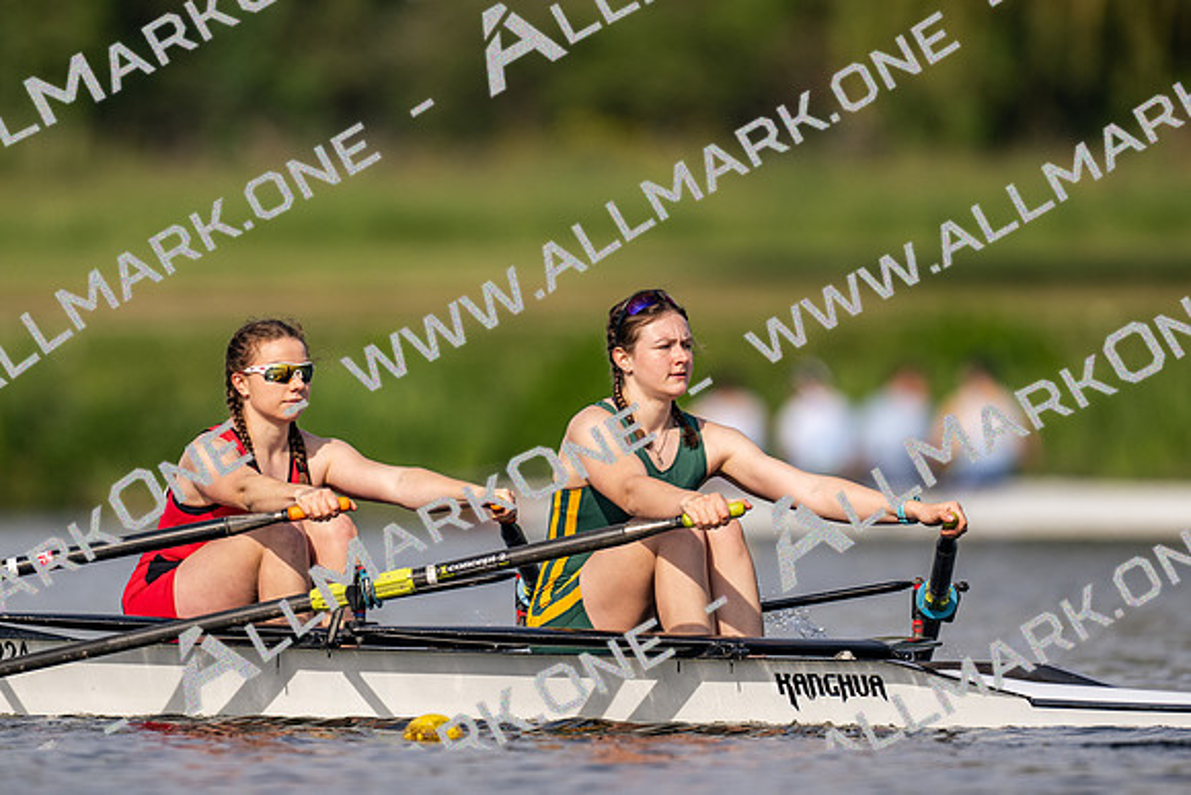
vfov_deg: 1.5
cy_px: 398
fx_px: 29796
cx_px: 596
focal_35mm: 900
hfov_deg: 2.3
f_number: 4
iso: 250
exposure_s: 1/2500
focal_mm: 600
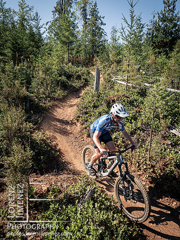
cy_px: 120
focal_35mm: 24
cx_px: 90
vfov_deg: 71.6
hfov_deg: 56.8
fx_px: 167
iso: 400
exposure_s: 1/1000
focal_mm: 12
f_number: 4
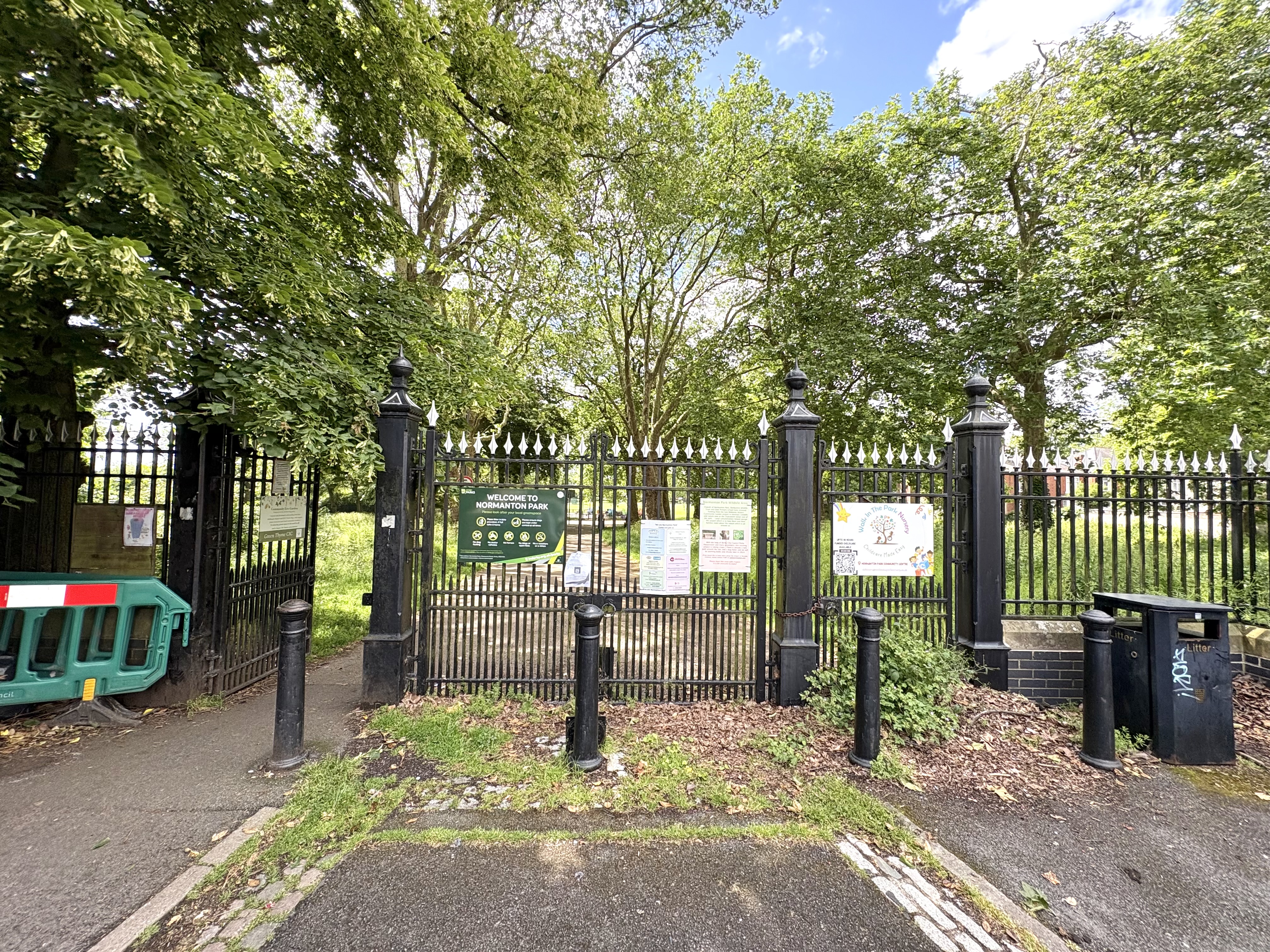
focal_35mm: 14
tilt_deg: +3.2
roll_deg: -1.8
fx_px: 514
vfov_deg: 85.7
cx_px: 635
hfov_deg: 102.1
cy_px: 476
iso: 64
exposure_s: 1/440
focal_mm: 2.22
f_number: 2.2
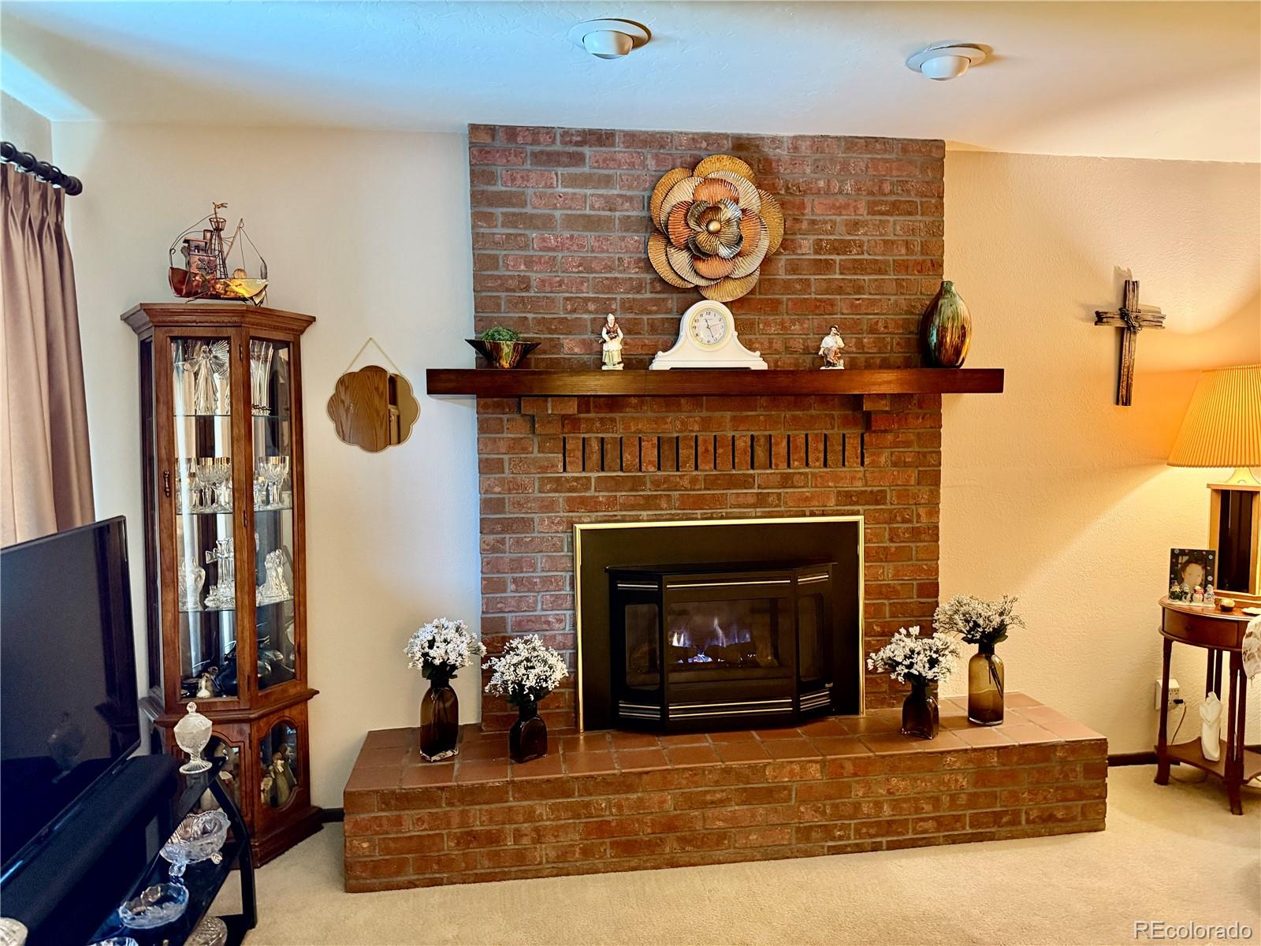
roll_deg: +0.1
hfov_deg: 71.6
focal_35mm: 24
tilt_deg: -3.2
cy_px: 473
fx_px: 874
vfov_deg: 56.8
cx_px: 630
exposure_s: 1/40
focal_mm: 6.76
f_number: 1.78
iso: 640
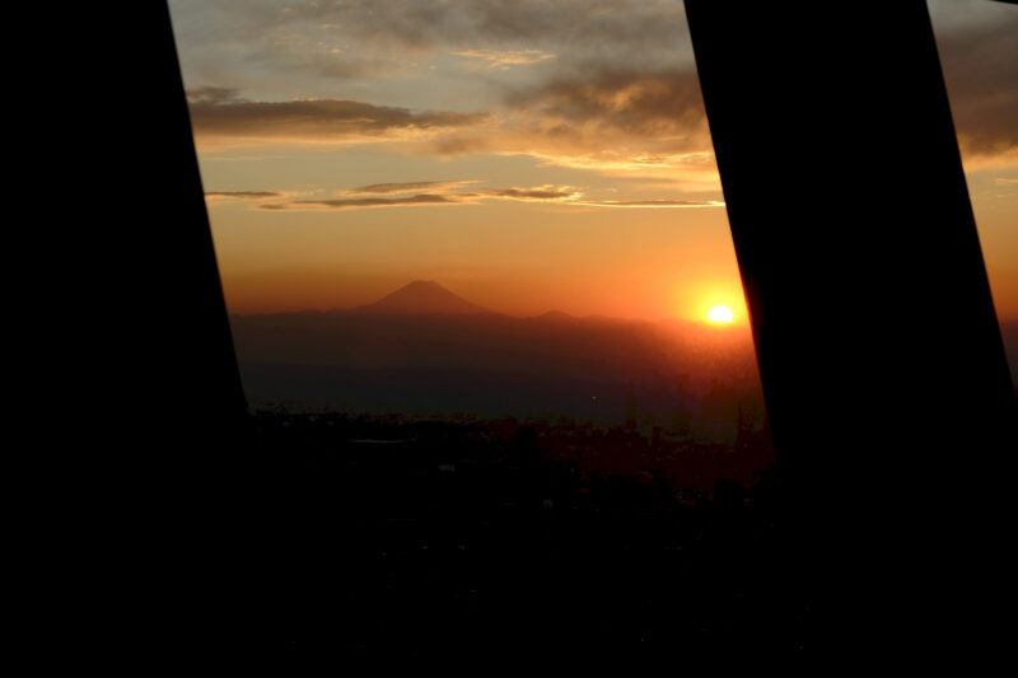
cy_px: 339
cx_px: 509
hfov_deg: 24.5
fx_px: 2346
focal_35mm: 83
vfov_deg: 16.4
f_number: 10
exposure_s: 1/125
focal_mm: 55
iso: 200
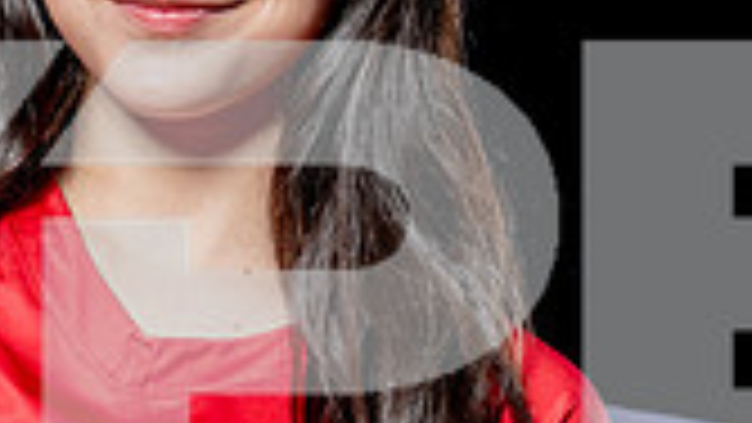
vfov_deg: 6.1
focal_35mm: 198
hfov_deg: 10.8
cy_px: 281
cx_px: -45
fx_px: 3949
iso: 250
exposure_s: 1/250
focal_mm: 51
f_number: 8
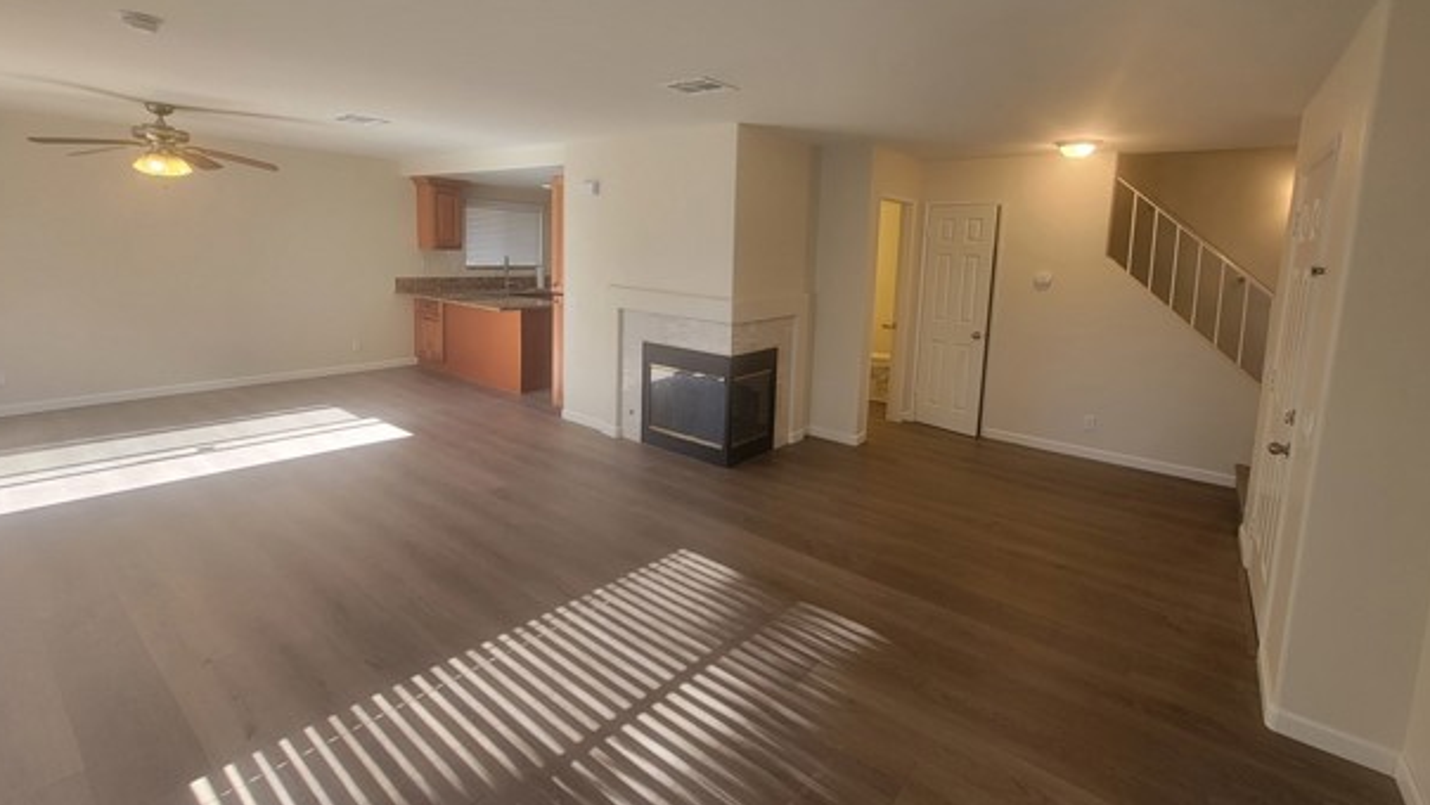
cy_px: 313
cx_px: 724
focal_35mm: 15
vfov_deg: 69.7
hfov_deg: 103.0
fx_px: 569
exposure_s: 1/60
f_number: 2.2
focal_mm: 2.2
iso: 80
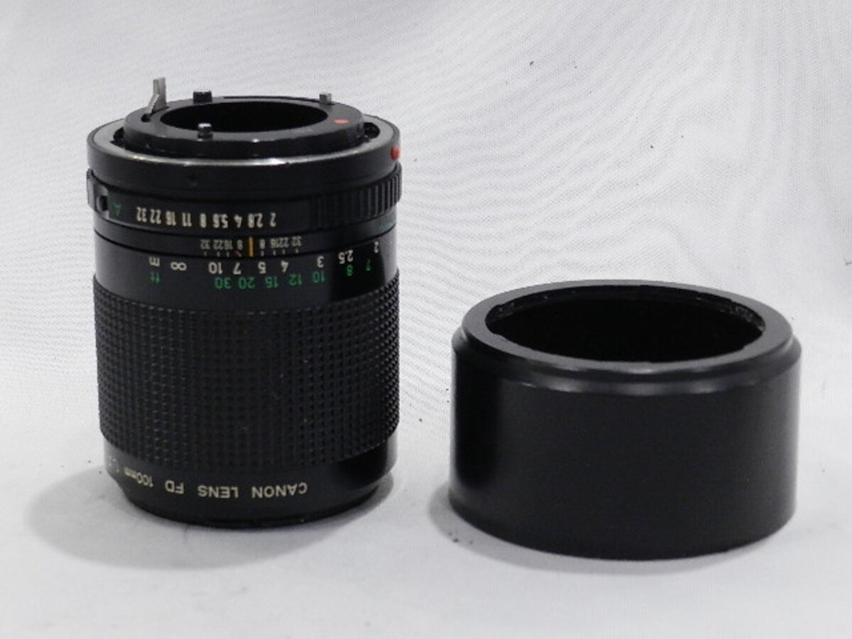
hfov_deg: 23.3
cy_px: 320
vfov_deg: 17.6
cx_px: 426
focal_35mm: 84
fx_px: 2067
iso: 800
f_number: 4.4
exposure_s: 1/60
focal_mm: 14.9
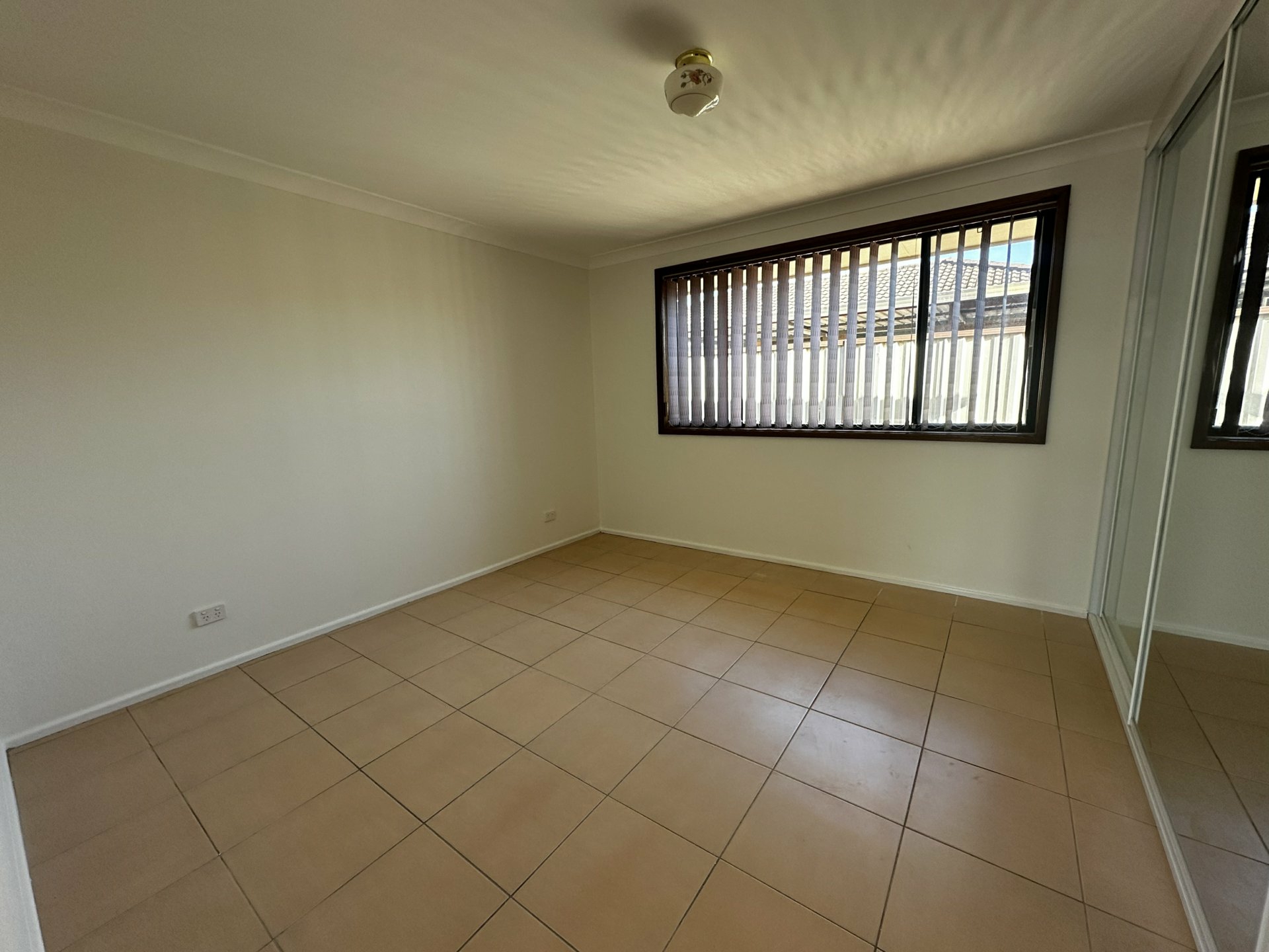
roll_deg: +1.9
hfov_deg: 102.1
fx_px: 513
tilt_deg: -8.5
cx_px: 634
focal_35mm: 14
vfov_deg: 85.7
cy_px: 476
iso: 100
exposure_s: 1/99
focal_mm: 2.22
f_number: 2.2
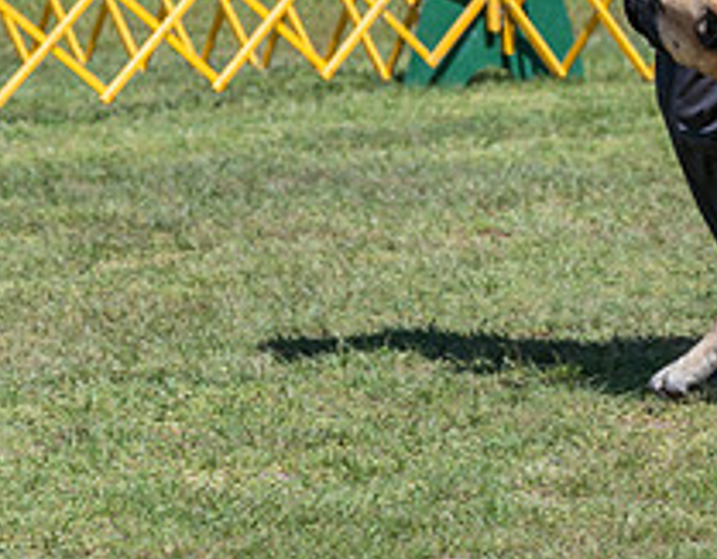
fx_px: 10213
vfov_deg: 3.1
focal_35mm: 486
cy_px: -133
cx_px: 737
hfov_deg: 4.0
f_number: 6.3
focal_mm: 146
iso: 125
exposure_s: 1/640
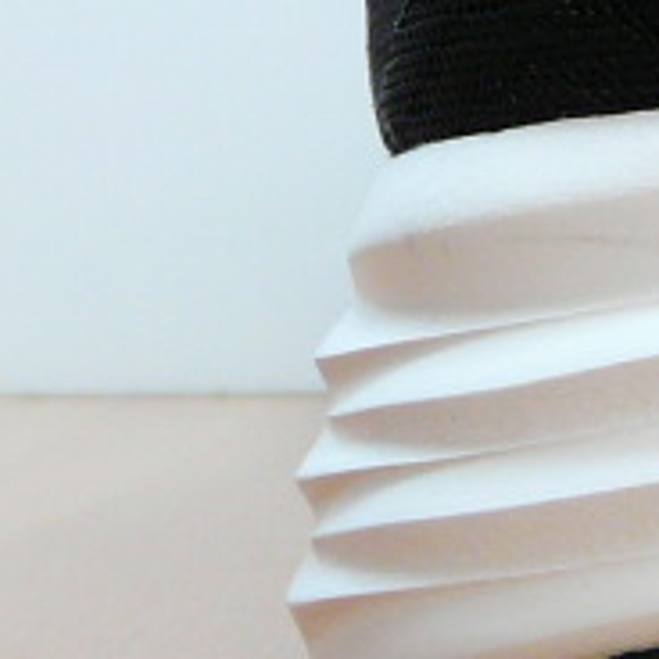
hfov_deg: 10.5
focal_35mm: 163
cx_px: 881
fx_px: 3511
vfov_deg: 10.6
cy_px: 29
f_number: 2.8
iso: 160
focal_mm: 5.4
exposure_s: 1/40
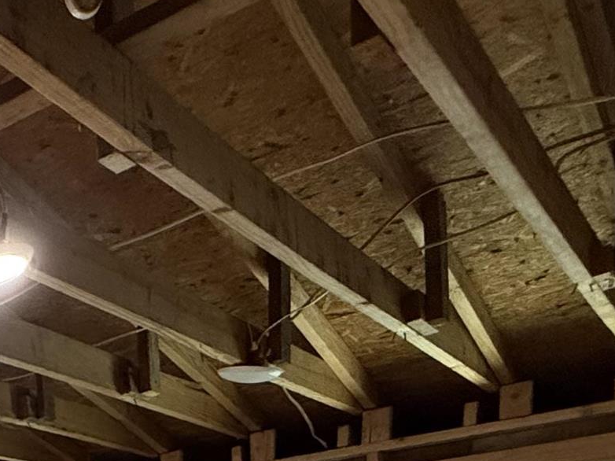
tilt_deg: -4.2
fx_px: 977
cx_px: -374
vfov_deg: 20.8
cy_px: 761
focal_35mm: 55
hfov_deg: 24.4
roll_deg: +2.8
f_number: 2.2
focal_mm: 2.22
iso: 640
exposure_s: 1/120
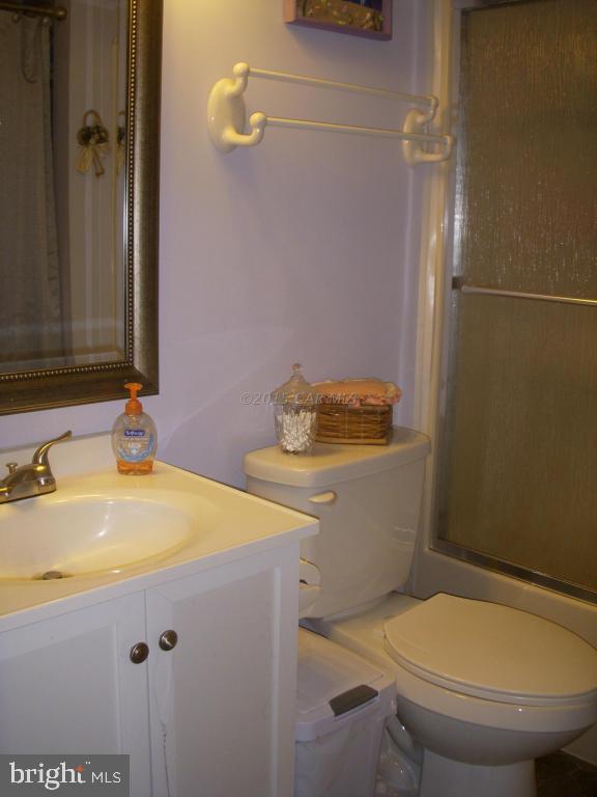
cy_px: 398
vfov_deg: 49.0
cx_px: 298
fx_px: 874
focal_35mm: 38
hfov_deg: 37.7
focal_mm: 6.3
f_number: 3.3
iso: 100
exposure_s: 1/30
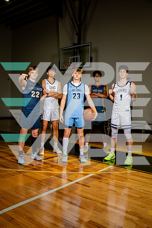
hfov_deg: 38.9
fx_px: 215
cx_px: 76
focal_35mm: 34
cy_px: 114
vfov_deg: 55.8
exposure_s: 1/200
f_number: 6.3
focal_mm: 34
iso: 100
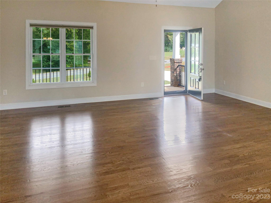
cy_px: 102
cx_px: 136
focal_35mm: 29
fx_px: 227
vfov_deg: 48.2
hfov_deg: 61.7
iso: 40
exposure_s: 1/120
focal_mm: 3
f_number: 1.8
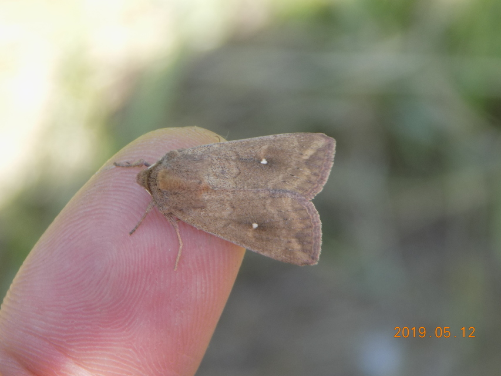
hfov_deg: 8.4
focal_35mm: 235
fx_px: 3402
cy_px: 188
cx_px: 250
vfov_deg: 6.3
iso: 80
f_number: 5.6
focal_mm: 41.8
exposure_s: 1/60
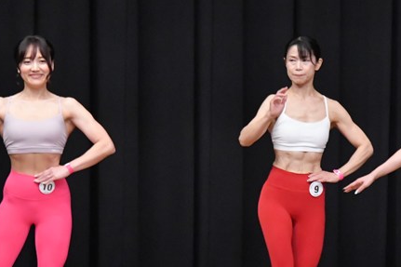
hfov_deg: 5.1
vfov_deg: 3.4
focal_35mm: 405
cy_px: 209
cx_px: 354
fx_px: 4509
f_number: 5.6
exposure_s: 1/400
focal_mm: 150
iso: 8000
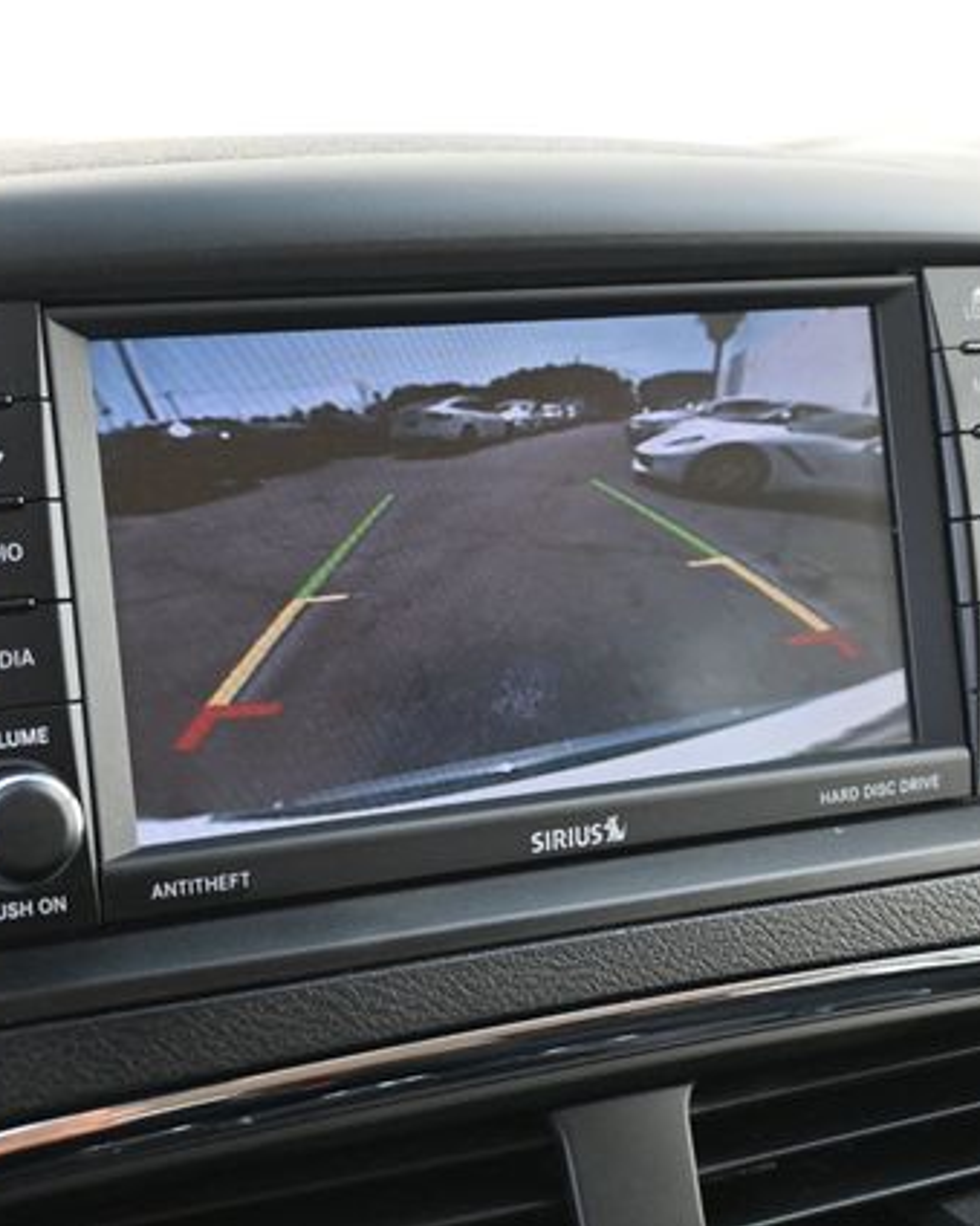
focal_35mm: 52
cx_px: 422
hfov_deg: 29.1
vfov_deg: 36.0
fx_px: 1888
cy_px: 613
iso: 500
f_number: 4.2
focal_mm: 24.5
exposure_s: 1/125
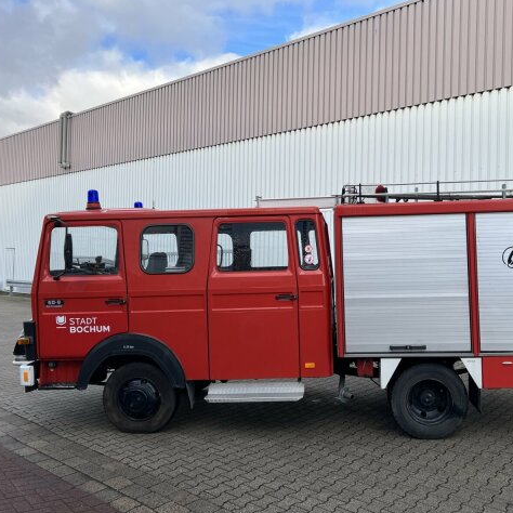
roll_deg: -1.5
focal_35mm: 31
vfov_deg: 52.5
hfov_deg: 52.1
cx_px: 316
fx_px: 520
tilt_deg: +1.4
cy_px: 258
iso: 50
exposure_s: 1/1009
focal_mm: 5.7
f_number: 1.5
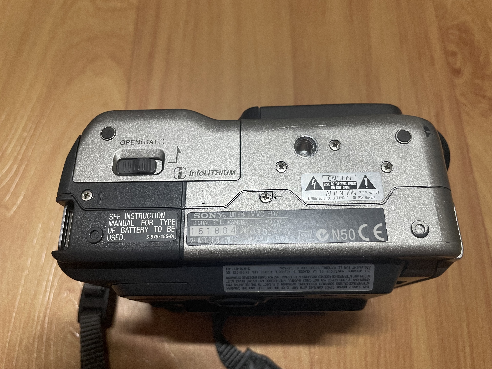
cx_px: 246
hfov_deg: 67.3
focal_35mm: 26
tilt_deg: -68.9
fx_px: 370
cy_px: 184
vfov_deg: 53.1
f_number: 1.6
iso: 125
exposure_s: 1/60
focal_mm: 4.2
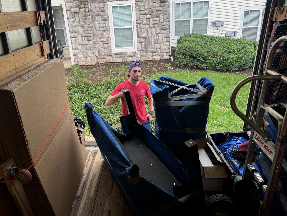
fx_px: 224
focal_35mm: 27
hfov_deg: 65.3
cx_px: 134
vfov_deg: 51.3
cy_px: 97
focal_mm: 6.76
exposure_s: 1/121
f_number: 1.78
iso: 64
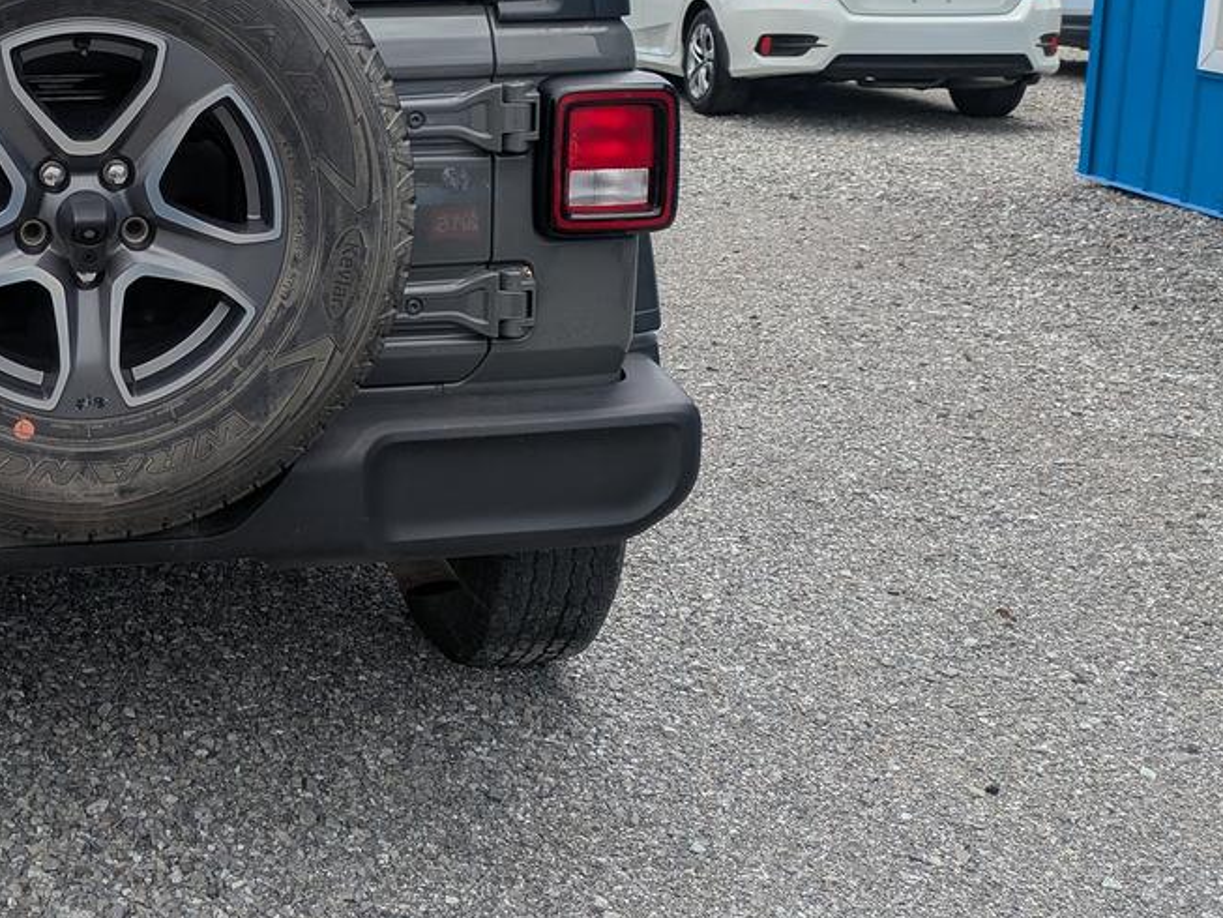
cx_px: 113
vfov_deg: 28.9
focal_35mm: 49
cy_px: 157
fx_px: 1732
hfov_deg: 36.4
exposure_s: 1/2841
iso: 45
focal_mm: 5.43
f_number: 1.89
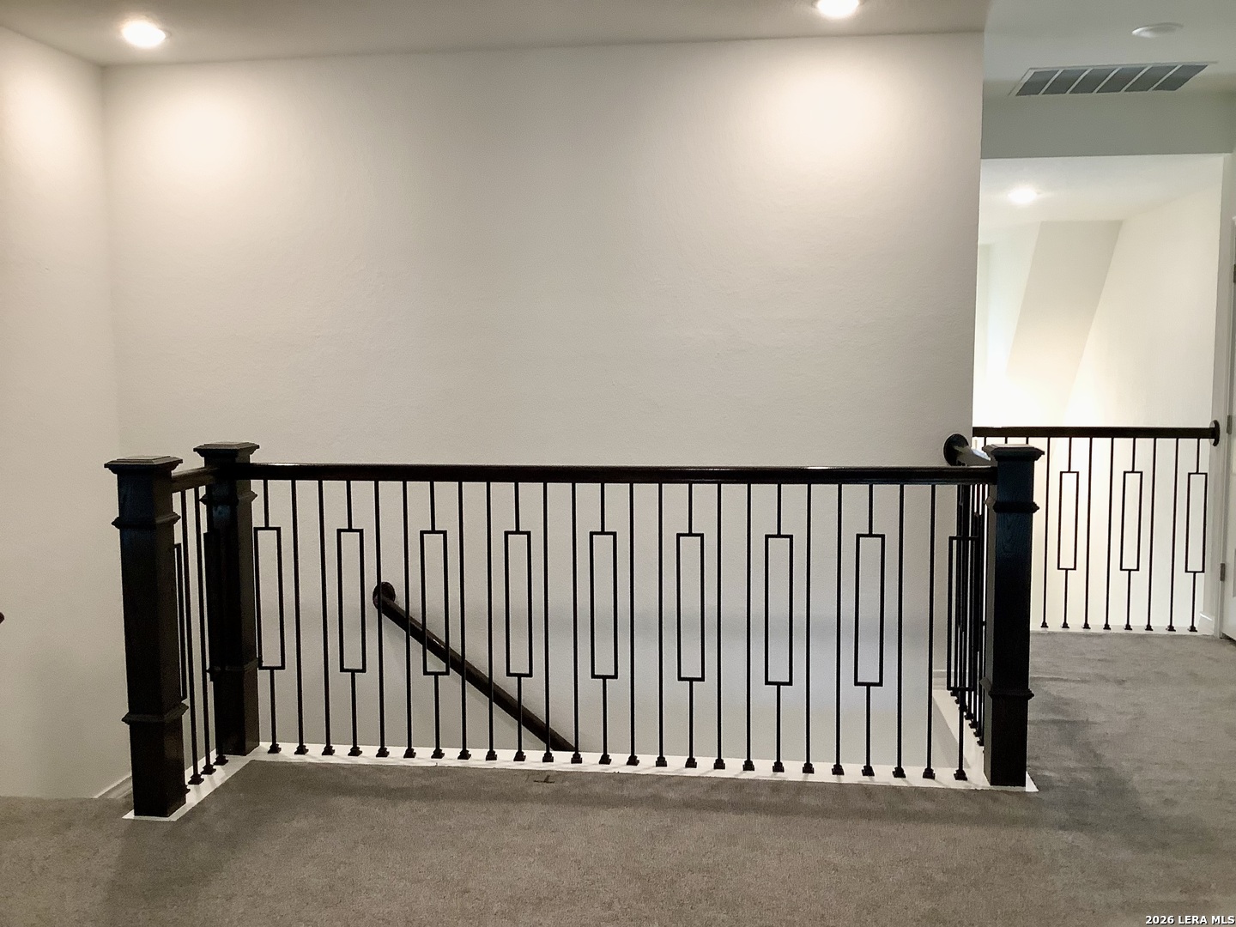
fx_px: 1107
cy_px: 464
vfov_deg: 45.4
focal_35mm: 31
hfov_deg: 58.4
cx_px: 618
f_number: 2.4
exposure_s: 1/60
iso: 125
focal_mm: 3.3
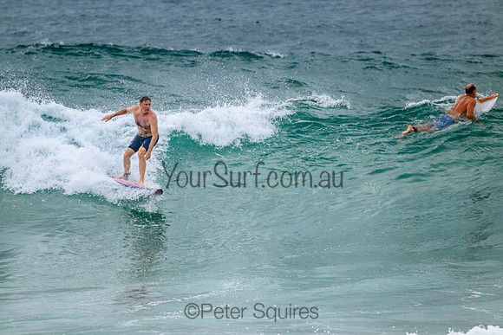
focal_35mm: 817
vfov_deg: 1.7
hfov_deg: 2.5
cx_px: 246
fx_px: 11416
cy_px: 171
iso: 2500
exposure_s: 1/2000
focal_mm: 800
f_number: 11
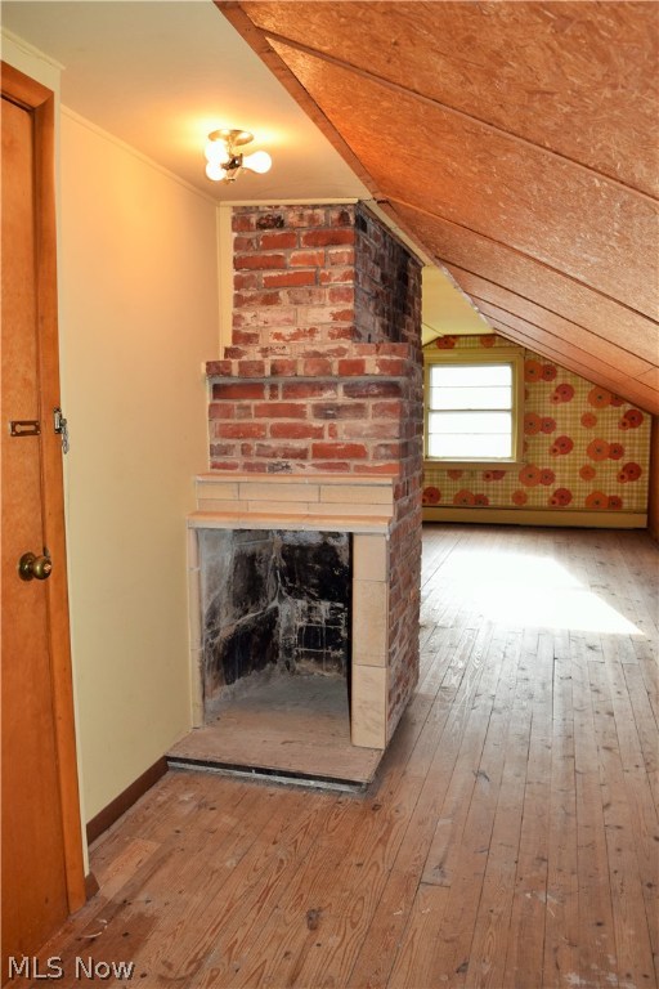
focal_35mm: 27
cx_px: 330
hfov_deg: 47.9
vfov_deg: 67.4
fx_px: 741
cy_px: 494
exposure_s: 1/125
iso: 560
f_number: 5.6
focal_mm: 18
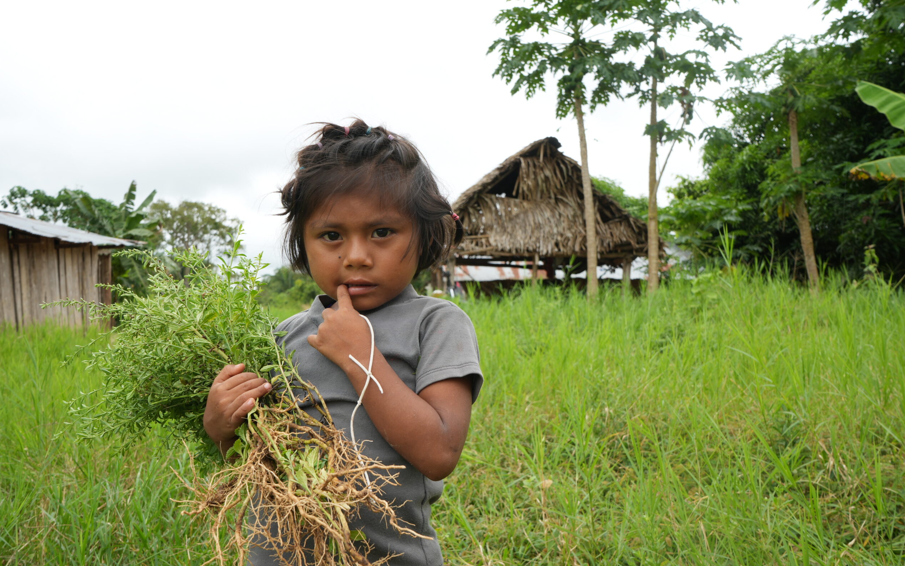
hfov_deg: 62.9
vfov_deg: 41.8
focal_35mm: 30
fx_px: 740
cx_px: 446
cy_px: 298
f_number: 10
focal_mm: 29
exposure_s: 1/50
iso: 100
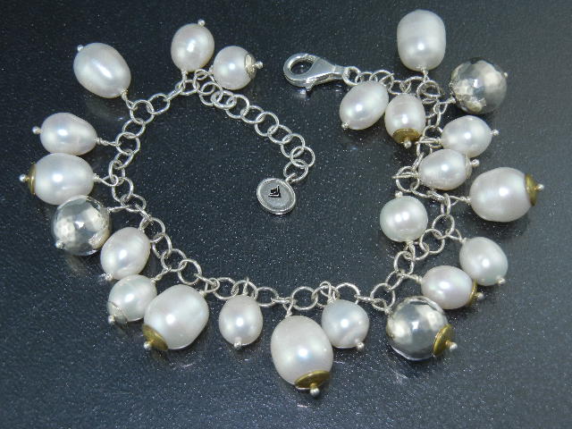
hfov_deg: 28.6
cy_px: 214
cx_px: 286
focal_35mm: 68
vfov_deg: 21.6
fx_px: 1124
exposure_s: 1/30.8
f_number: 4.1
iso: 200
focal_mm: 12.2
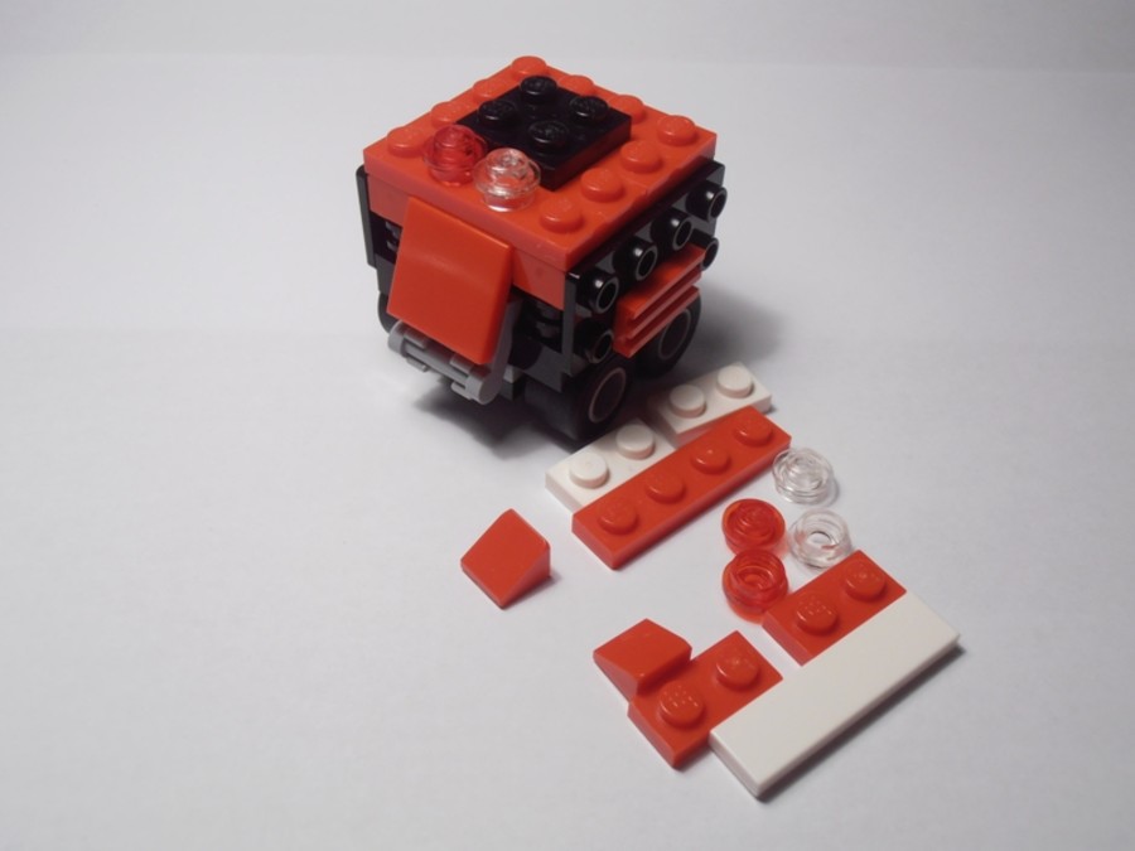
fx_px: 1213
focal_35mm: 37
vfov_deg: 38.7
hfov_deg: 50.1
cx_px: 568
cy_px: 426
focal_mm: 6.61
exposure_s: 1/50
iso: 80
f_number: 3.9
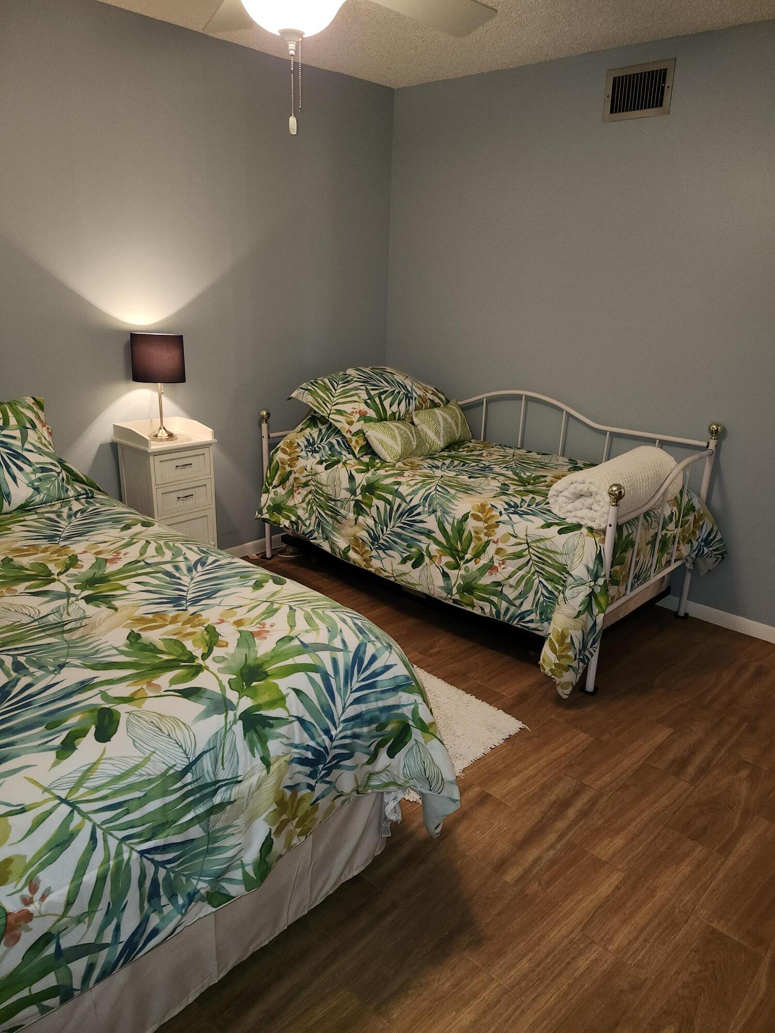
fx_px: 687
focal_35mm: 23
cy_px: 516
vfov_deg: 73.9
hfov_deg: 58.9
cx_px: 388
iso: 125
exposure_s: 1/24
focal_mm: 5.54
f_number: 1.8
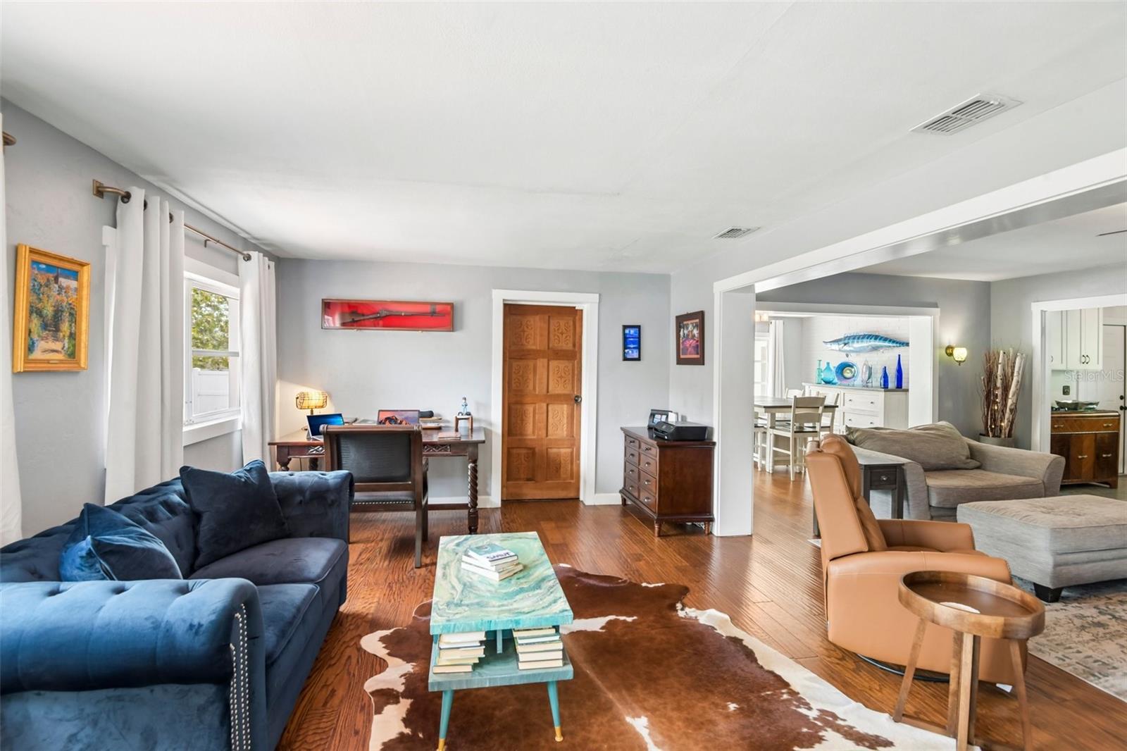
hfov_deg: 96.7
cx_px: 564
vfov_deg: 73.7
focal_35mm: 16
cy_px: 376
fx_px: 501
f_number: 8
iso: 400
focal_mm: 16
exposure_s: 1/13
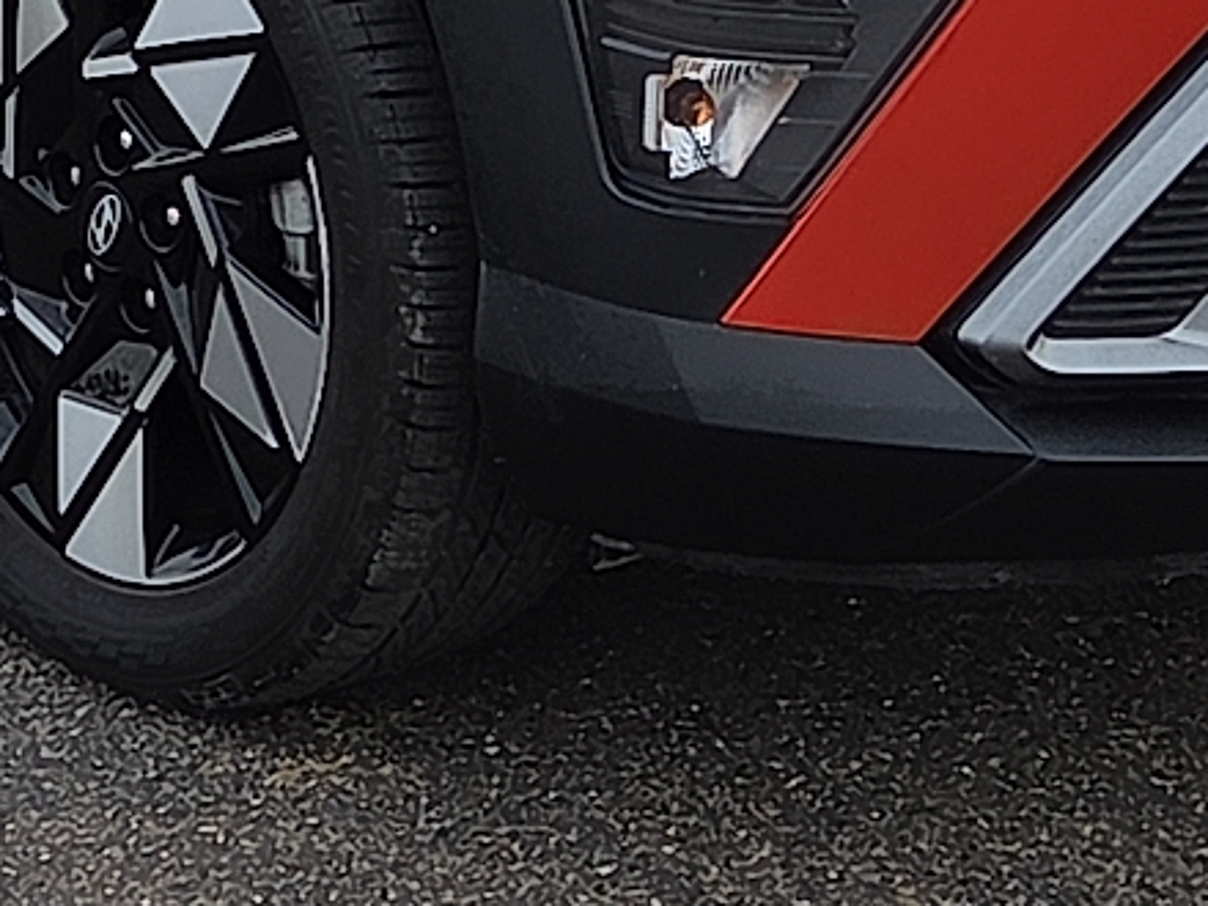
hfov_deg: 11.5
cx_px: 360
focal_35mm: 171
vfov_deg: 8.5
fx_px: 5967
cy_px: -395
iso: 76
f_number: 1.8
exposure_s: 1/2500
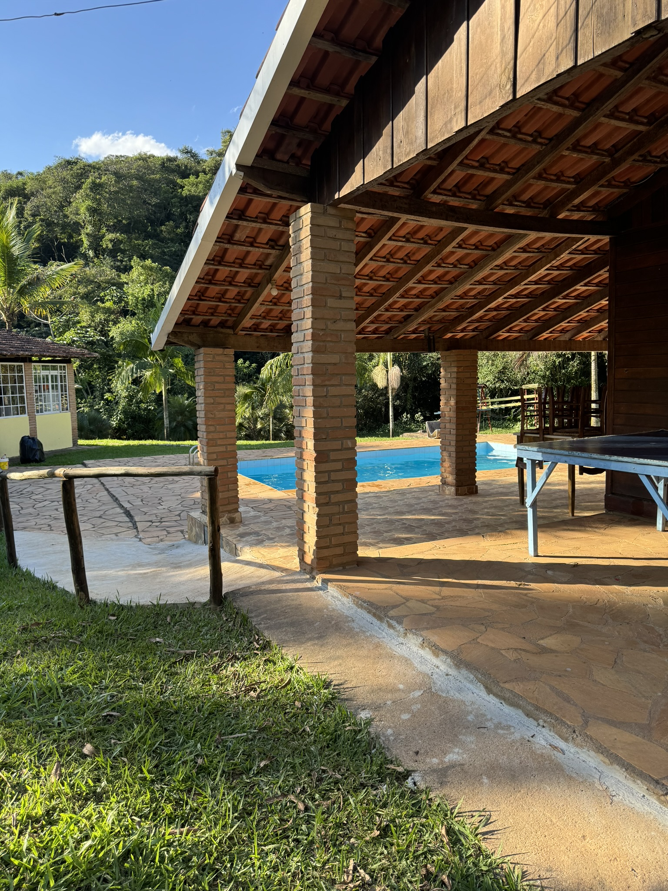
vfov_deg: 71.6
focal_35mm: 24
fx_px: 618
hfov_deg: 56.8
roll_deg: +0.3
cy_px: 446
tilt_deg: -5.8
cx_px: 334
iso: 80
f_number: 1.78
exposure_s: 1/664
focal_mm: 6.76
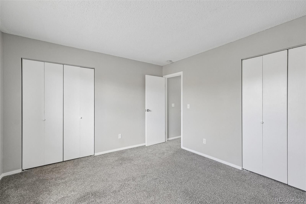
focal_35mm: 15
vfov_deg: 77.3
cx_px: 153
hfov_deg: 100.4
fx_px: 127
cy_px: 102
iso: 800
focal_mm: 10
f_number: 8
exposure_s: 1/10
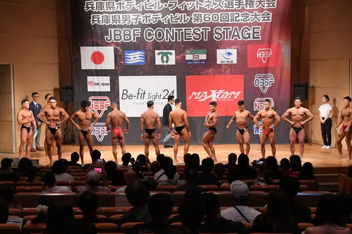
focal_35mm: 78
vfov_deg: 17.5
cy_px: 117
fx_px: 762
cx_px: 176
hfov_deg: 26.0
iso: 12800
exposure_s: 1/400
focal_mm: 52
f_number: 5.6
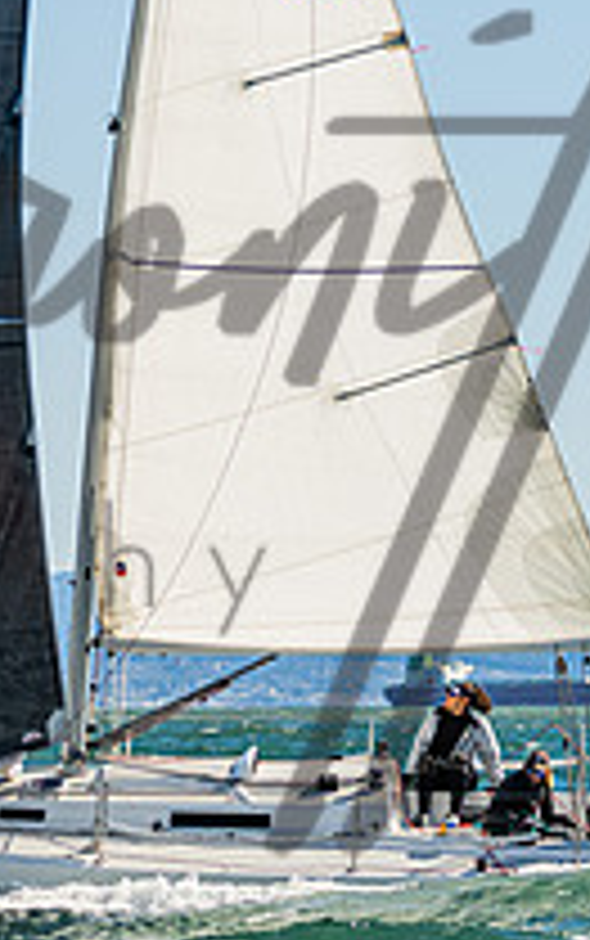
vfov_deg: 6.6
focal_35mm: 319
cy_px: 313
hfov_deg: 4.1
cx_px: 68
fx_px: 8190
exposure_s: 1/2500
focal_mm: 100
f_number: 5.6
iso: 400
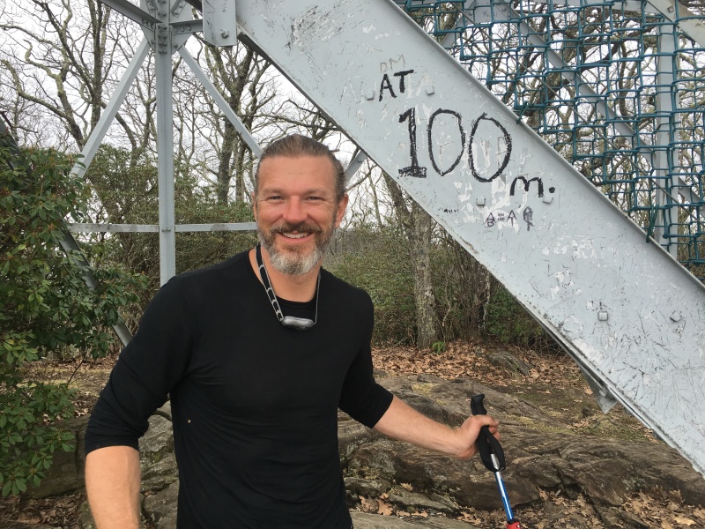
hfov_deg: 61.7
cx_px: 352
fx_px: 591
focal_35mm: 29
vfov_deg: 48.2
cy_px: 264
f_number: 2.2
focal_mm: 4.15
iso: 25
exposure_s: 1/418
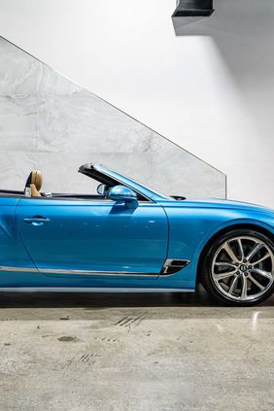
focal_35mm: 53
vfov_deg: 37.5
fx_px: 605
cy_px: 205
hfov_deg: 25.2
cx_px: 63
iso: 1600
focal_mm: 35
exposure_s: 1/50
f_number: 4.5
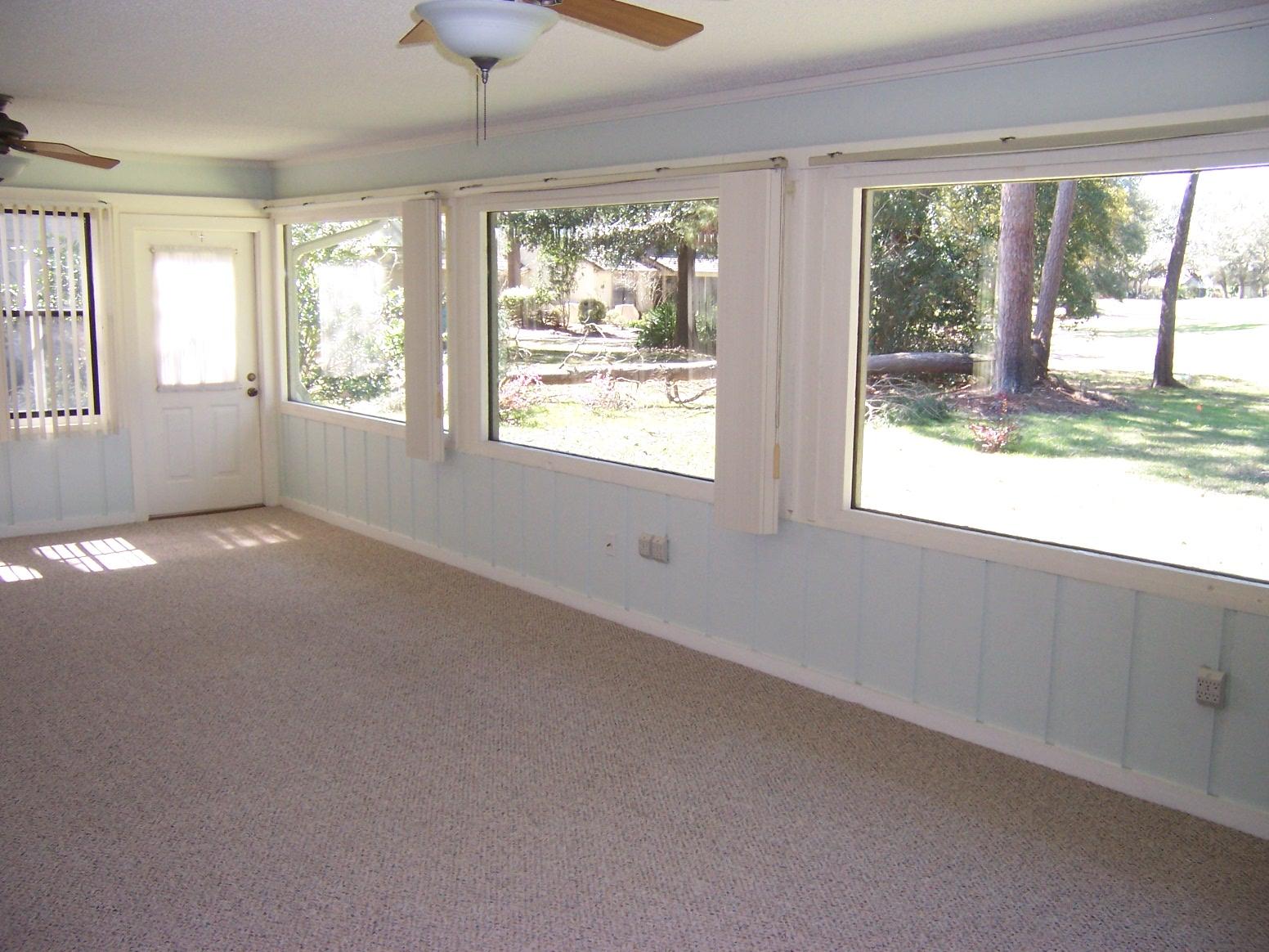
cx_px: 634
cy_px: 476
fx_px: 1210
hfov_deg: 55.4
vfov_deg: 42.9
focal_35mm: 33
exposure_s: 1/90
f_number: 2.8
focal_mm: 5.5
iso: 140
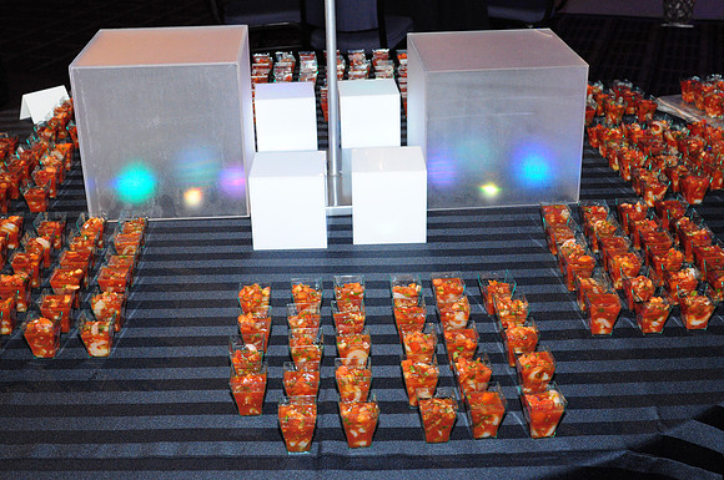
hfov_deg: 41.2
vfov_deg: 28.0
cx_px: 362
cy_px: 240
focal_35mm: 48
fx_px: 964
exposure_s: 1/60
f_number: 8
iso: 2500
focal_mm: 32
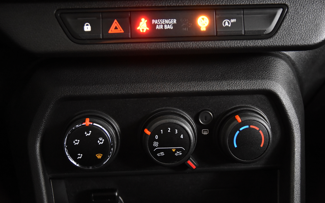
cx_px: 162
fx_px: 421
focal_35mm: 48
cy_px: 99
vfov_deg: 27.1
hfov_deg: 42.2
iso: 5600
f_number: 3.3
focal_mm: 31
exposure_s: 1/50
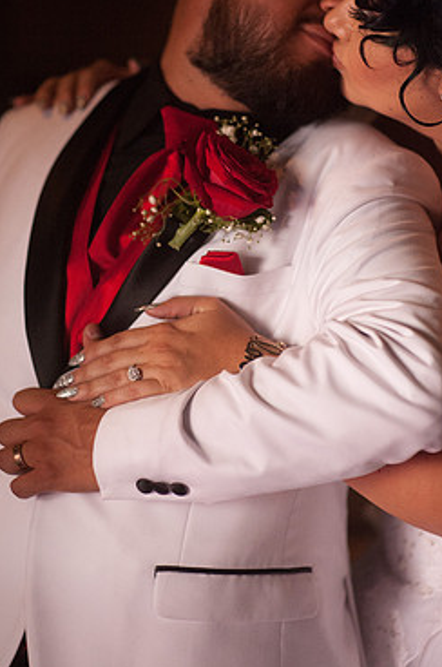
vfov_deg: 19.7
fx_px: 1922
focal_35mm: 104
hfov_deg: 13.1
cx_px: 182
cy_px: 286
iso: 4000
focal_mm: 85
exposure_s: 1/1600
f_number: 1.6
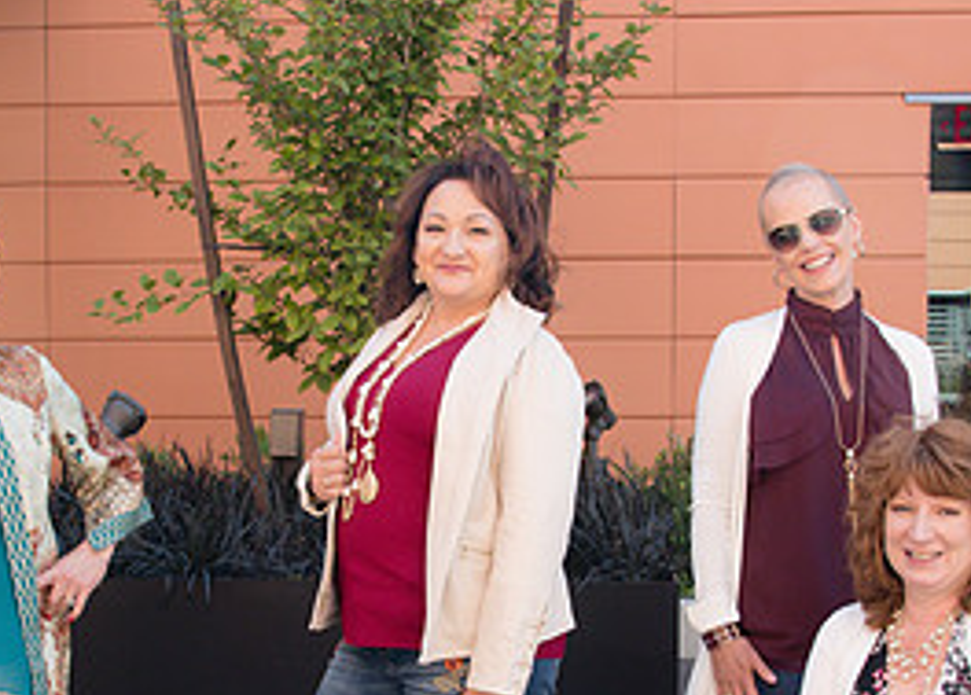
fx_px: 2097
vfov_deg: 18.7
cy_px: 546
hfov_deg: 26.0
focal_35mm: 76
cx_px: 361
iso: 640
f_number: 8
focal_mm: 27
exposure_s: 1/320
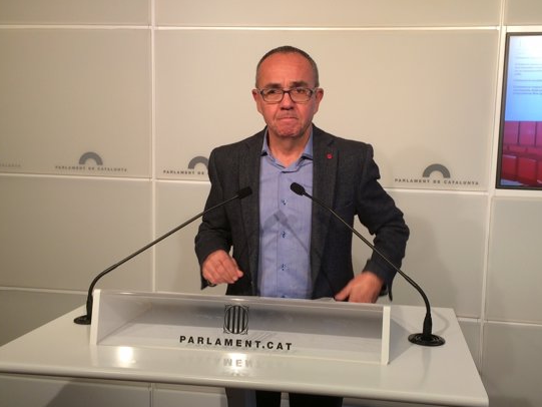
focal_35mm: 37
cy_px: 210
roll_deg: -1.0
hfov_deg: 50.0
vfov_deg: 38.7
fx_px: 579
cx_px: 306
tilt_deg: -5.6
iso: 40
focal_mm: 4.15
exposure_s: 1/50
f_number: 2.2
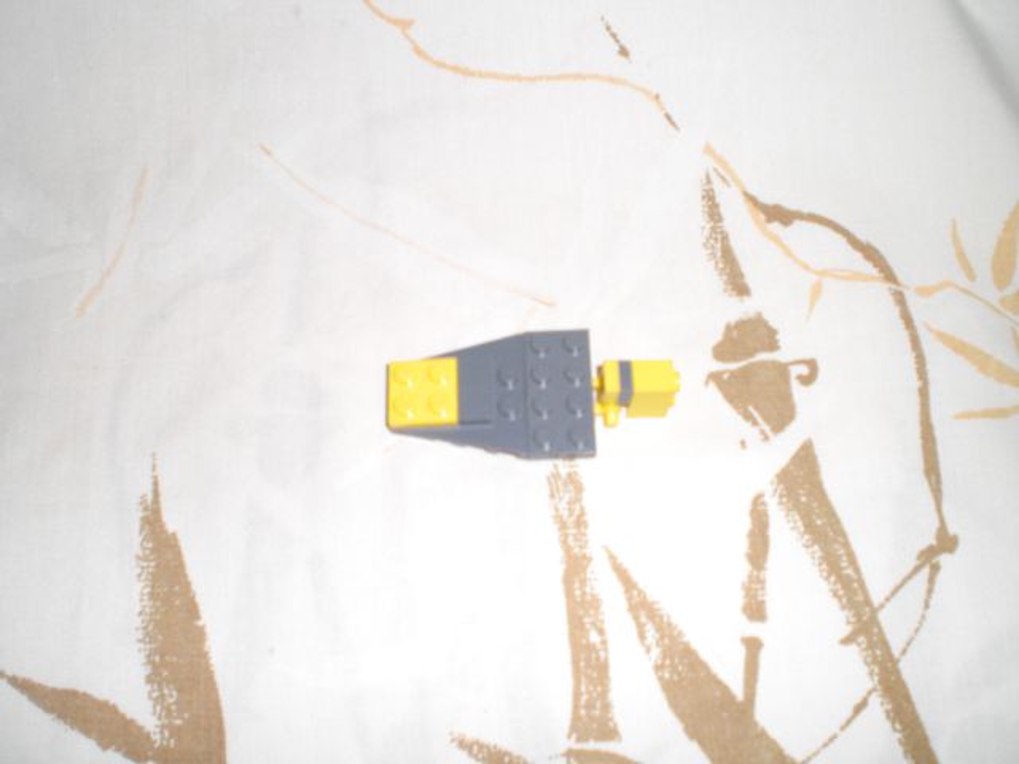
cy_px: 382
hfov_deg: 49.0
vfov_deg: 37.7
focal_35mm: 38
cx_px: 510
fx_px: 1119
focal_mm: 6.3
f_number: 3.1
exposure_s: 1/60
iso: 200
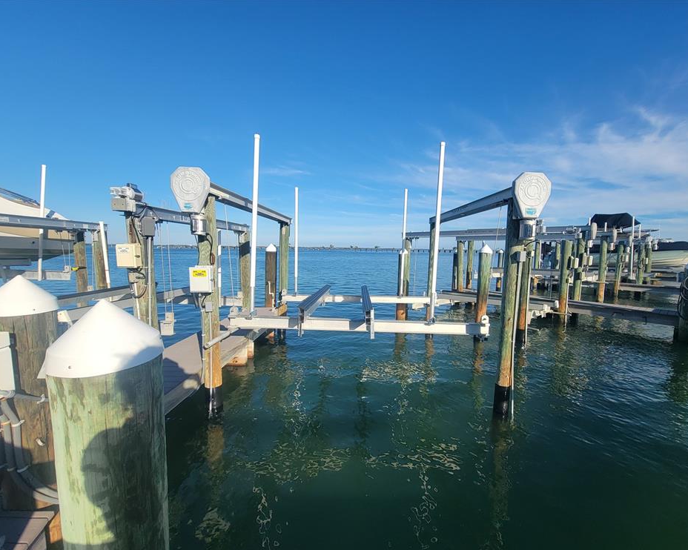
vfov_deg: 87.9
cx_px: 366
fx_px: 285
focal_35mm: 14
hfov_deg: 100.6
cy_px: 283
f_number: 2.2
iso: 50
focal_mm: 2.2
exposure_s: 1/1623
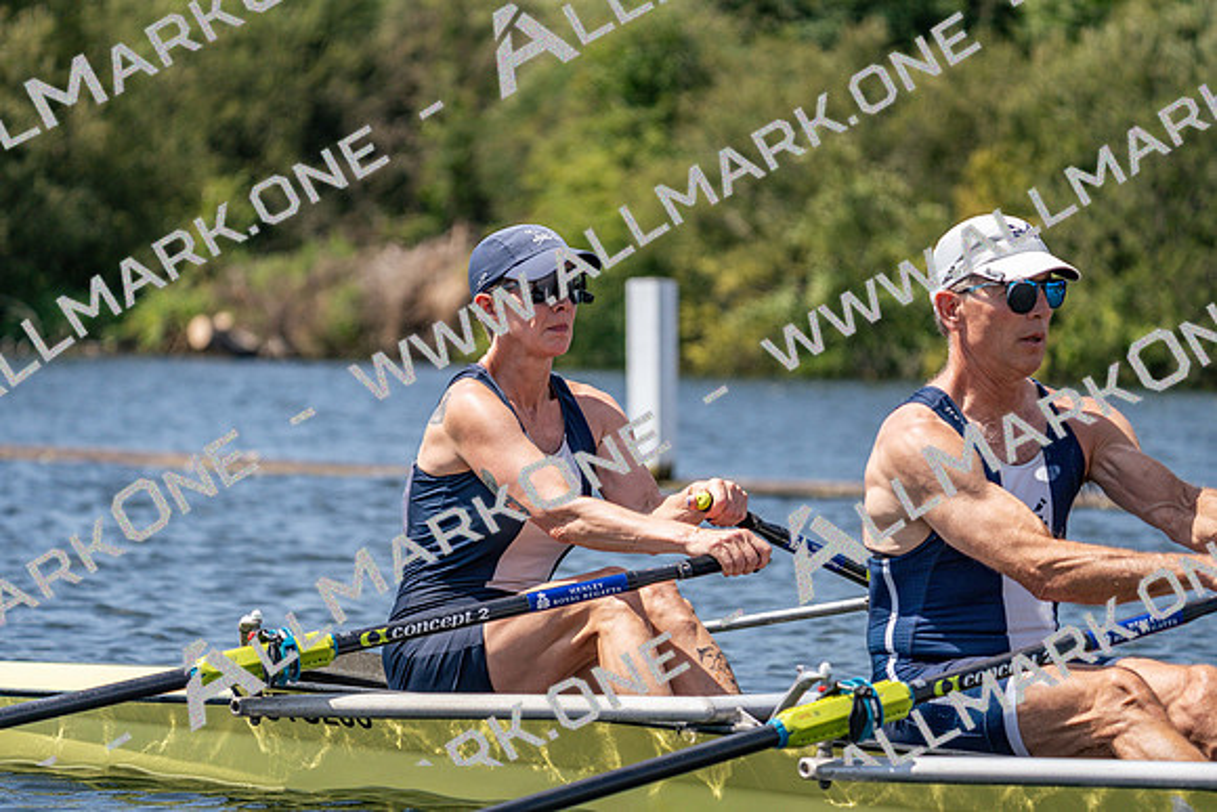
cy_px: 406
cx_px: 608
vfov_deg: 6.9
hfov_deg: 10.3
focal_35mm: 200
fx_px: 6762
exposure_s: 1/2000
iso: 250
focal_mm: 200
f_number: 5.6
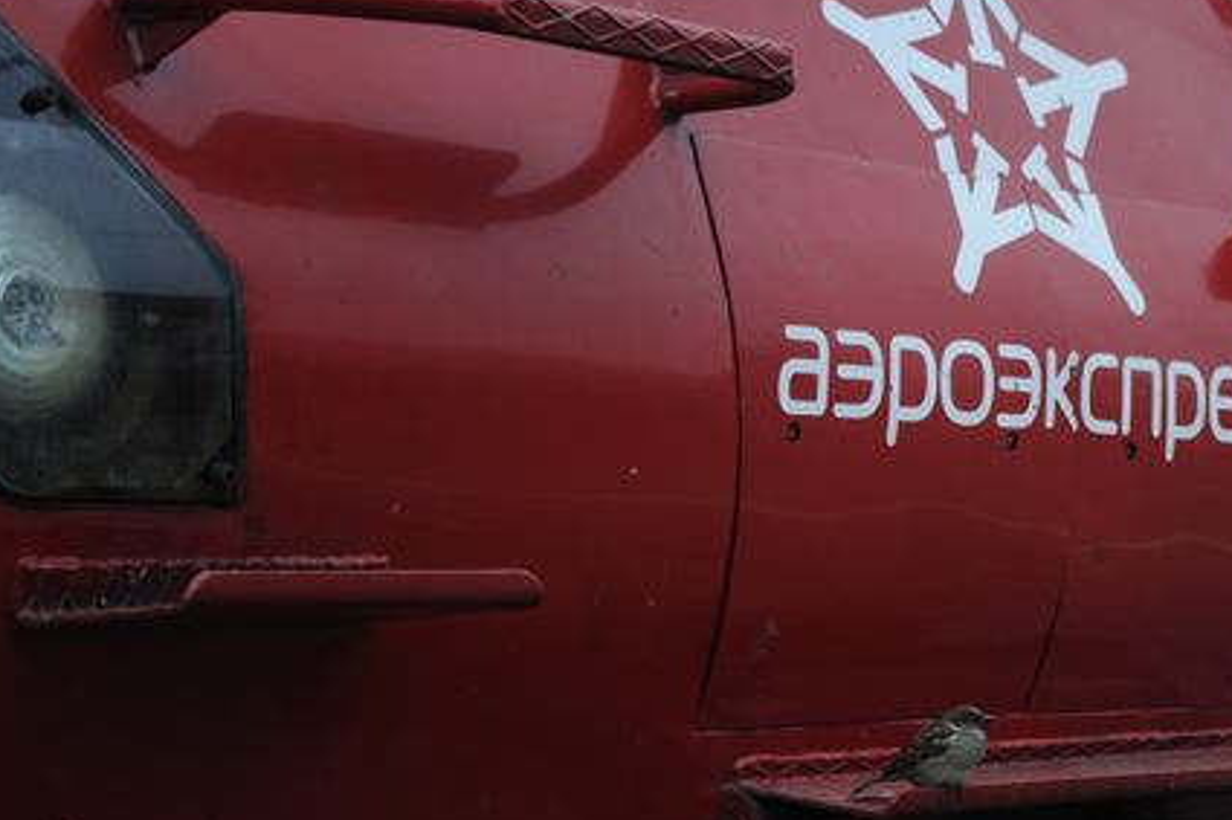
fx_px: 3660
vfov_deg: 12.8
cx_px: 936
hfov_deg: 19.0
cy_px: 539
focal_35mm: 107
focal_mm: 65
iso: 500
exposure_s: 1/125
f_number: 4.8
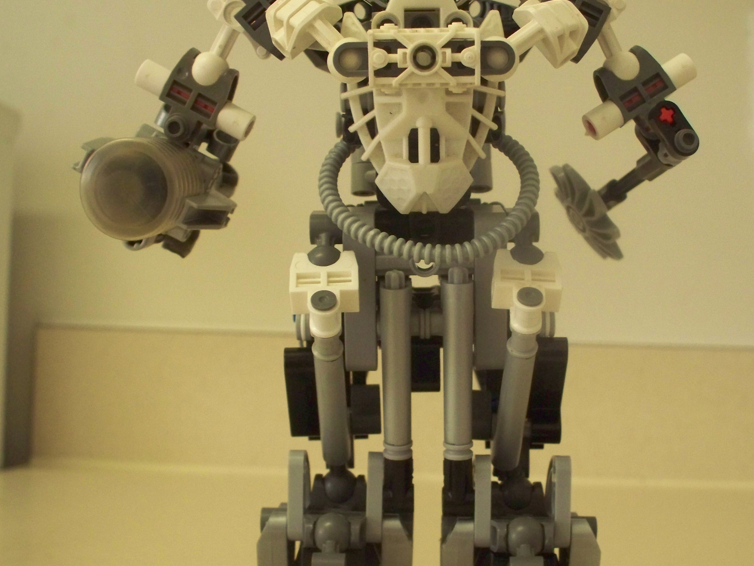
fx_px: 1089
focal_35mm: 50
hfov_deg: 38.1
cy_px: 301
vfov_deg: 29.1
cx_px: 423
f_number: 2.8
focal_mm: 7.54
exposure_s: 1/30
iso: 320
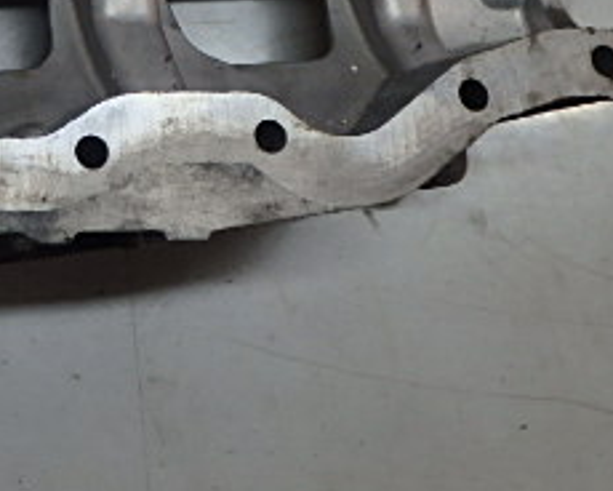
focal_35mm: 76
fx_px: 1379
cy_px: -144
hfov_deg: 22.5
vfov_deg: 18.7
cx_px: -173
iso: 200
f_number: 4.4
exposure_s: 1/50
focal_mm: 5
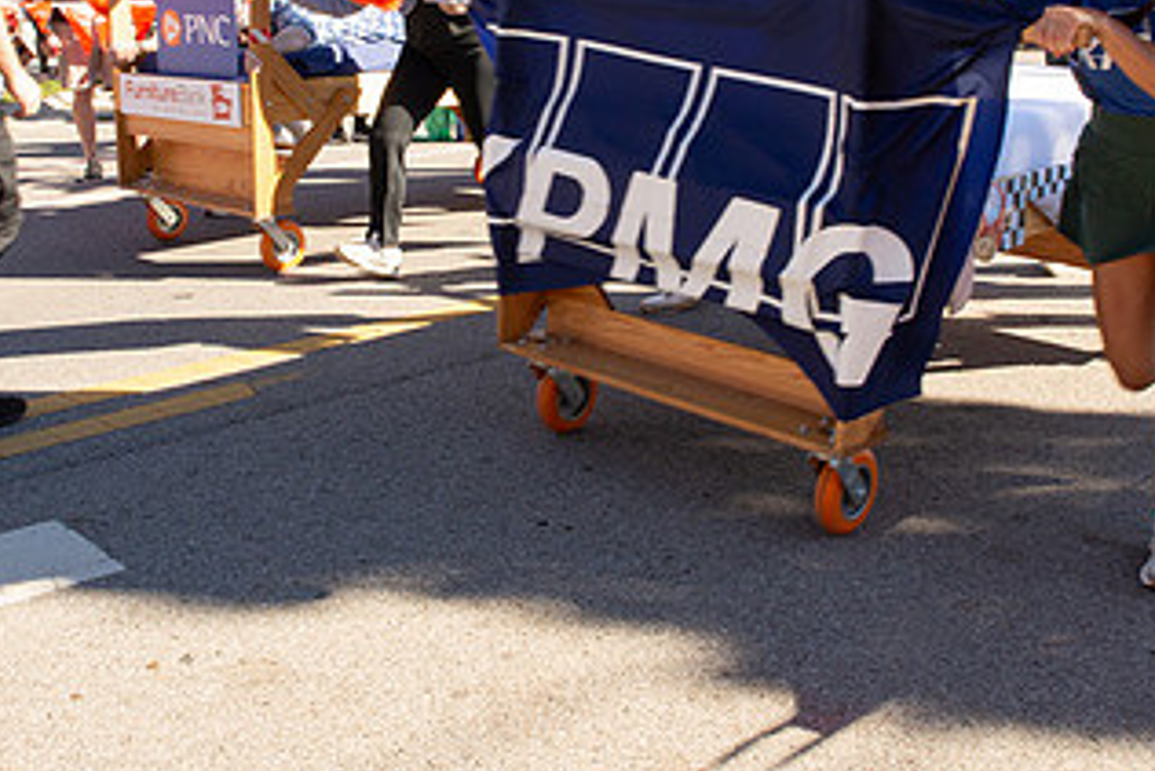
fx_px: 1412
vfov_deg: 30.2
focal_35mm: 44
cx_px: 588
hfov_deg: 44.5
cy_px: 217
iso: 800
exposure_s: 1/160
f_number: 16
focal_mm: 24
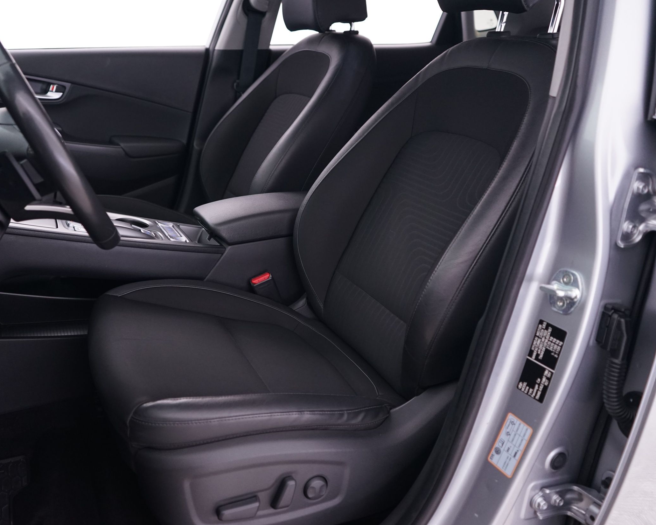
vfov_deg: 44.5
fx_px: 641
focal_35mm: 33
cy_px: 260
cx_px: 264
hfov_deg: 53.9
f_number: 3.5
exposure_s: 1/5
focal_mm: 29
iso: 1250
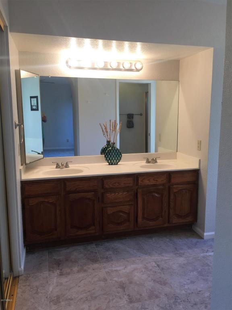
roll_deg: -0.8
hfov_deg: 48.2
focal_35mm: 29
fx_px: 259
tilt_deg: -8.5
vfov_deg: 61.7
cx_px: 116
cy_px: 155
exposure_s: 1/40
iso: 32
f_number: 2.2
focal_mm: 4.15
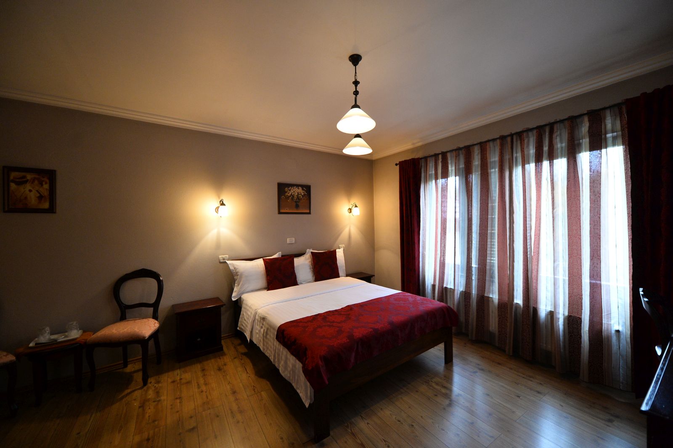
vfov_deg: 81.1
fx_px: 262
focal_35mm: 14
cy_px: 224
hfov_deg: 104.3
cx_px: 336
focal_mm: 14
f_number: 2.8
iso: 2000
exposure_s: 1/125
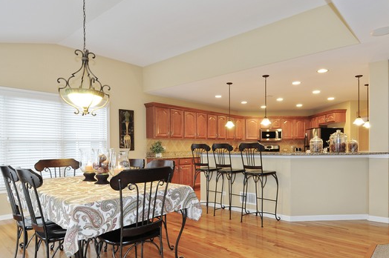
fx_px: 237
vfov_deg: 57.1
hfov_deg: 78.5
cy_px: 137
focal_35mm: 22
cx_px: 209
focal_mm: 12
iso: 320
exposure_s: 1/3
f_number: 8
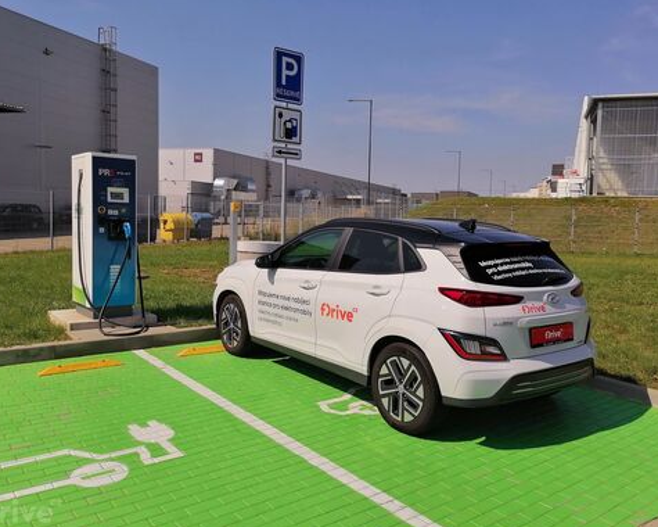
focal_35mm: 31
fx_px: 604
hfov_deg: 57.2
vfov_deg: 47.1
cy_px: 262
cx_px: 326
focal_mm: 5.3
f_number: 1.8
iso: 50
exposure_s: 1/4525
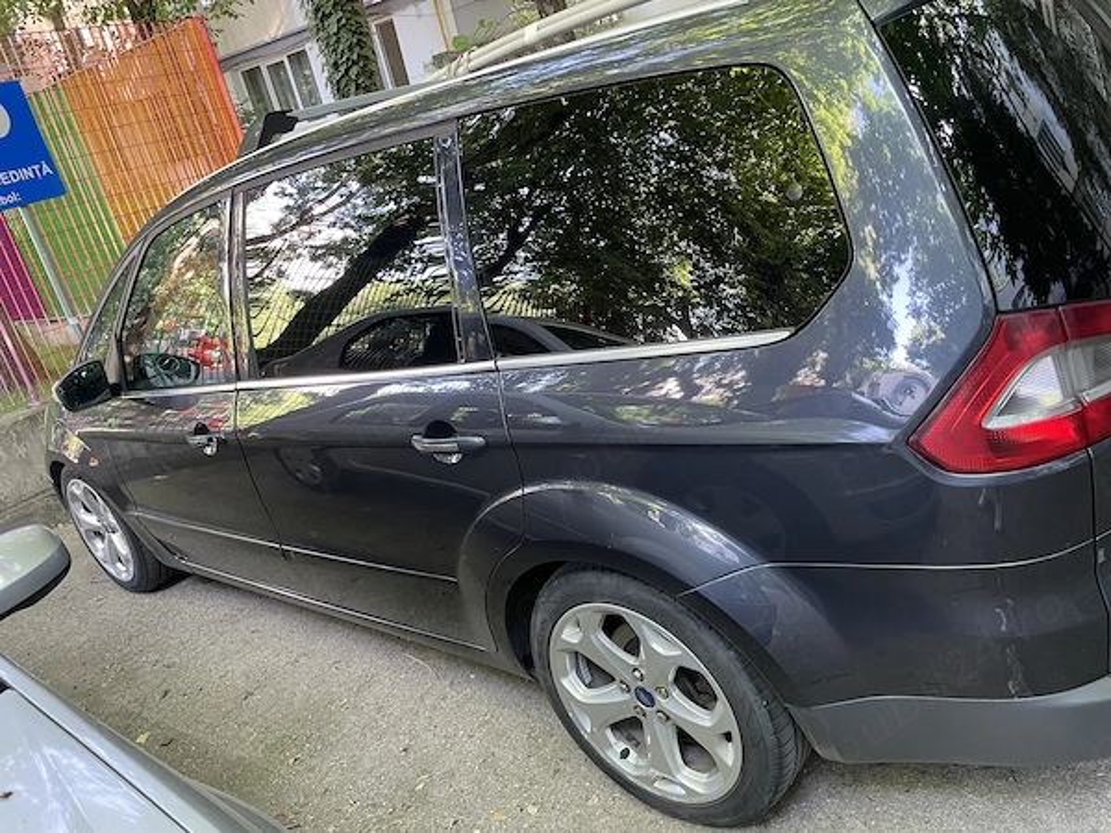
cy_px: 416
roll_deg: +13.7
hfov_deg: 67.3
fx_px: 834
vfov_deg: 53.1
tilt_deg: -20.5
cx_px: 556
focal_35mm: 26
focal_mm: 4.2
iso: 250
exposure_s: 1/60
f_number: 1.6
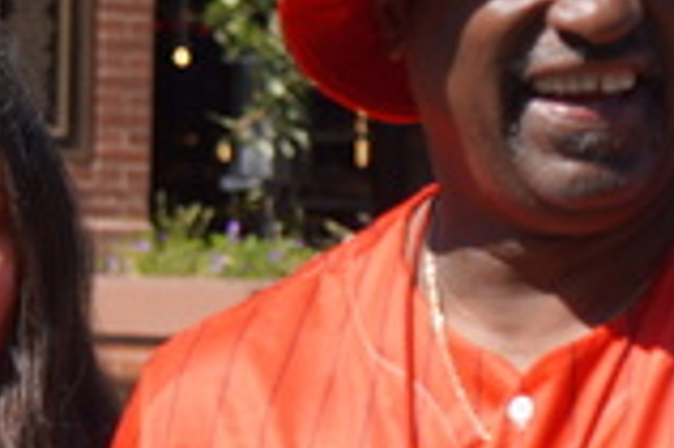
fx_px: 6565
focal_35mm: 351
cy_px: 570
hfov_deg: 5.9
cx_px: 286
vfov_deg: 3.9
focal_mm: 54
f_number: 5
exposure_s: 1/500
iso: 100
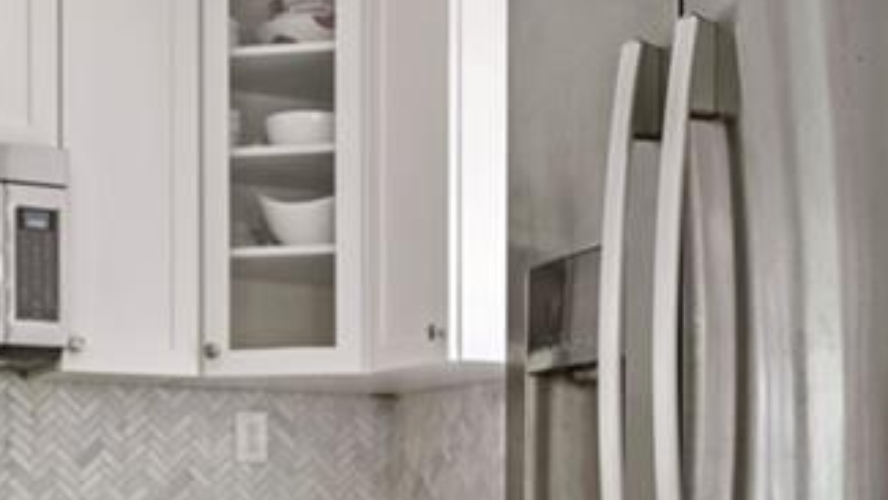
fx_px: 1790
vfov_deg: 15.6
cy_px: 518
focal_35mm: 76
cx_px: 596
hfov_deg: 27.7
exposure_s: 1/10
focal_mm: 23
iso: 400
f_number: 4
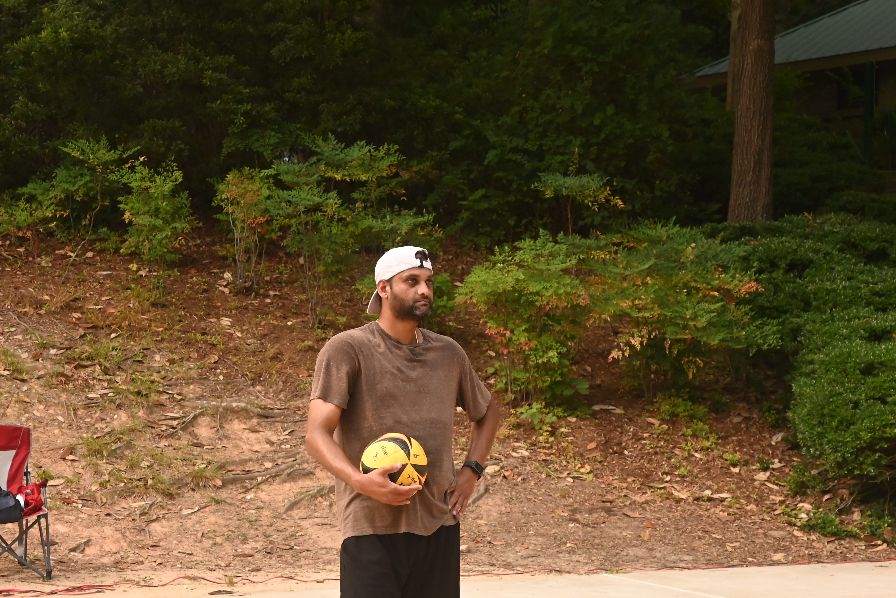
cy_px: 432
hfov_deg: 25.3
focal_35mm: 80
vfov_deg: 17.0
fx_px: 1992
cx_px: 405
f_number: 6
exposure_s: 1/1600
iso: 2200
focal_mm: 47
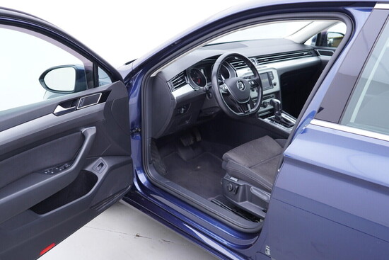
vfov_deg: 36.9
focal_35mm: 36
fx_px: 389
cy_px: 130
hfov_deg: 53.1
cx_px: 194
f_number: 2.8
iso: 200
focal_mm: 24
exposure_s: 1/40
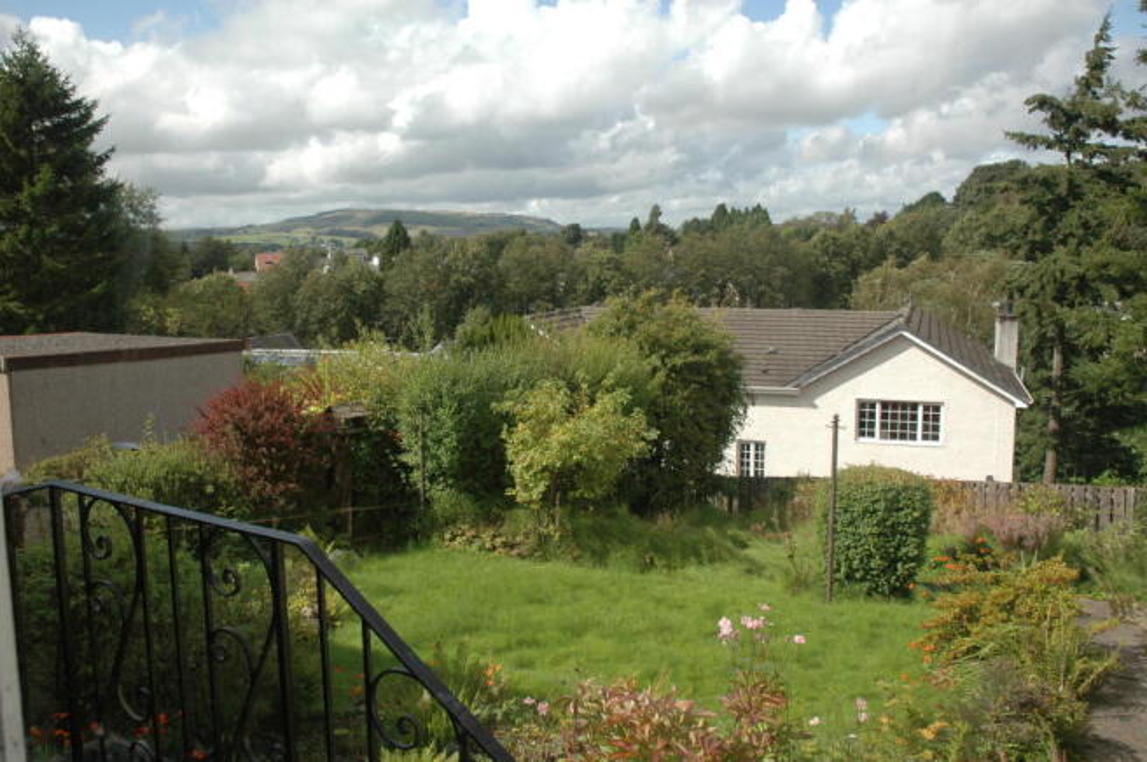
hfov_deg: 67.4
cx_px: 574
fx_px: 859
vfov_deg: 47.8
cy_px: 381
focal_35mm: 27
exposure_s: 1/250
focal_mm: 18
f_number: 8
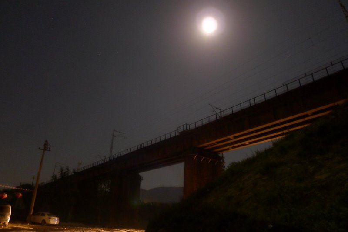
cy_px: 116
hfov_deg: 73.7
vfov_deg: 53.2
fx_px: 232
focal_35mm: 24
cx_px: 174
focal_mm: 5.1
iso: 400
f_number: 2
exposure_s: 2
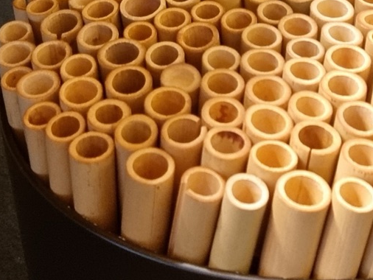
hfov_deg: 21.5
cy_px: -113
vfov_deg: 15.3
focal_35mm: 91
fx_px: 981
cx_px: 229
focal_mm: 6.7
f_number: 1.8
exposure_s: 1/50
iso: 500
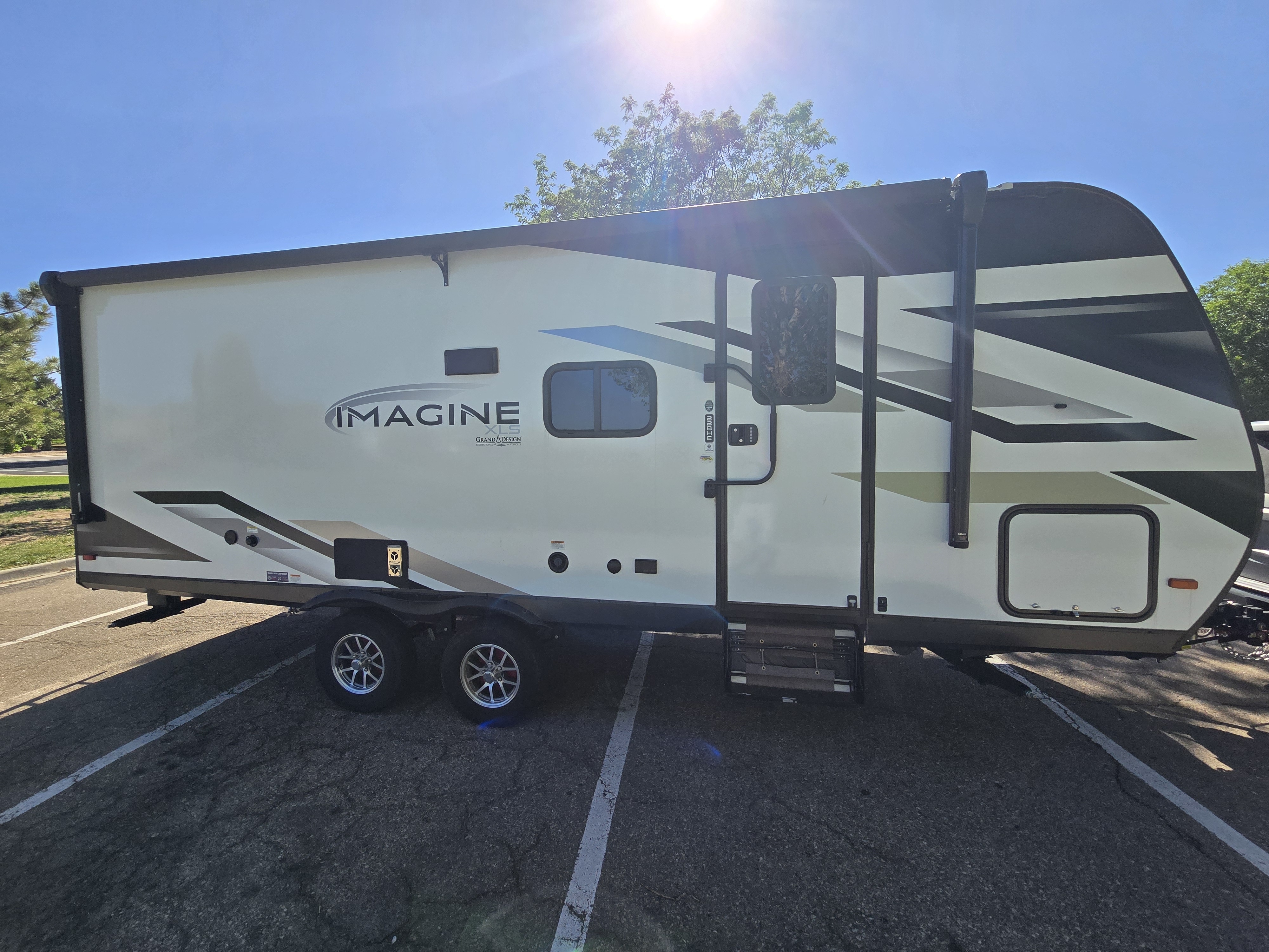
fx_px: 477
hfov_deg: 106.2
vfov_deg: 89.9
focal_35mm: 13
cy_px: 476
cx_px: 634
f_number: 2.2
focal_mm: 2.2
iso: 50
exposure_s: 1/2116
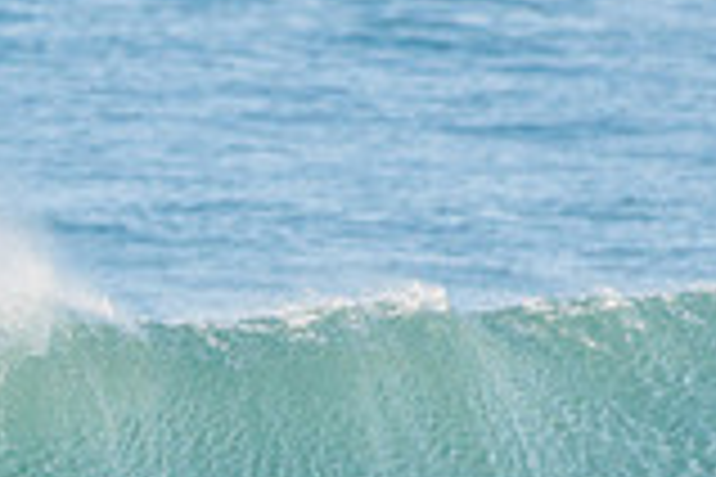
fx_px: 36215
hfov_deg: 1.1
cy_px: 619
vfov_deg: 0.8
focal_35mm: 1821
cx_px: -189
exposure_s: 1/1600
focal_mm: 500
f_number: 5.6
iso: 320
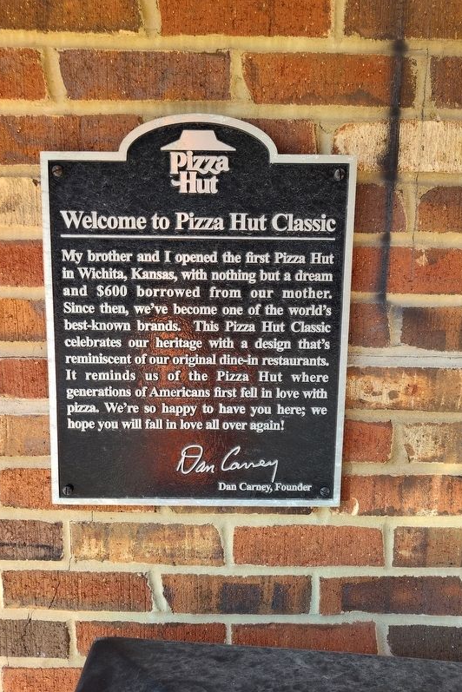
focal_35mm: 24
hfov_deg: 53.2
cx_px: 220
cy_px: 346
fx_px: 462
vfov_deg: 73.7
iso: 103
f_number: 1.8
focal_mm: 5.56
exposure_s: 1/200
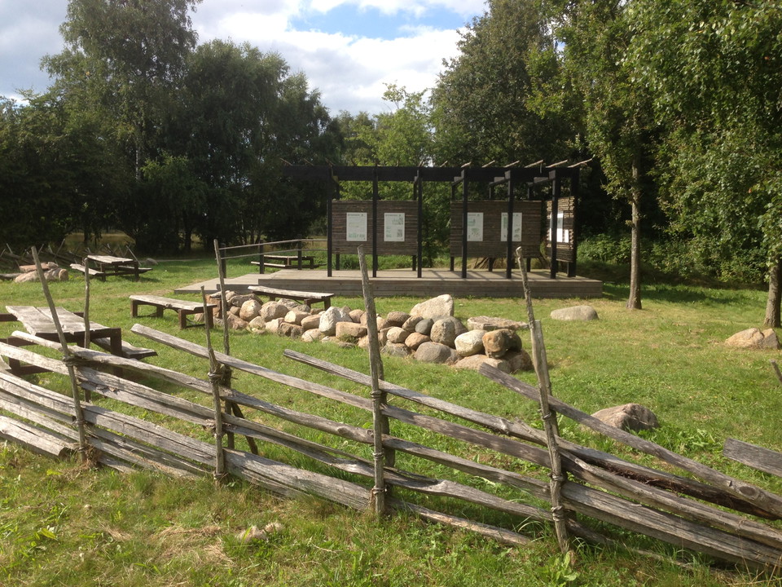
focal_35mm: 33
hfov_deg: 55.4
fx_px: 745
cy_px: 294
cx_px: 391
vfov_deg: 42.9
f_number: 2.4
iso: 50
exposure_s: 1/763
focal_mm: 4.13
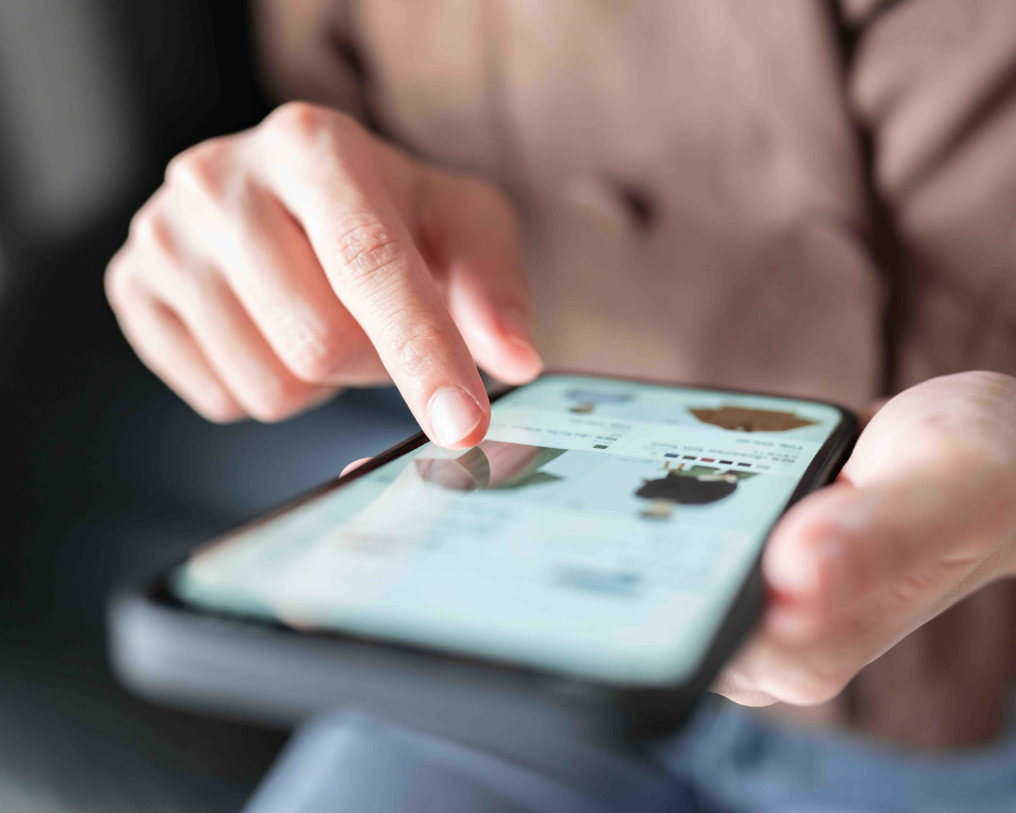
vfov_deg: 37.3
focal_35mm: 40
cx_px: 594
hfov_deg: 45.6
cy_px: 403
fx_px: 1203
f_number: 2
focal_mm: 35
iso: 400
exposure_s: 1/50
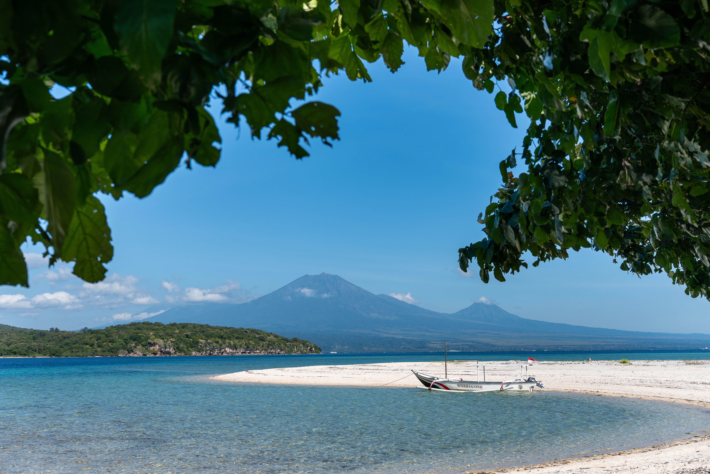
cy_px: 237
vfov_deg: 35.1
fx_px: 749
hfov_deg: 50.7
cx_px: 355
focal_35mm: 38
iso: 320
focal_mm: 38
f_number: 8
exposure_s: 1/1250
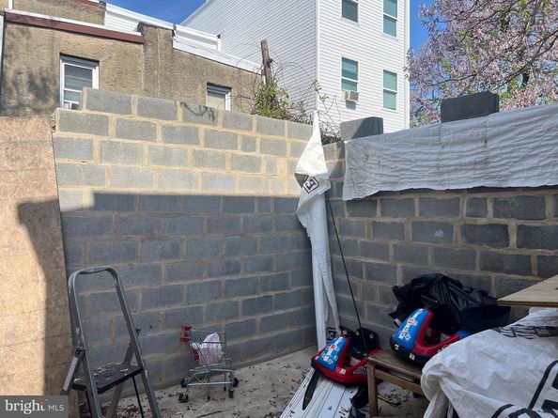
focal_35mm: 26
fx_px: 419
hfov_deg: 67.3
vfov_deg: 53.0
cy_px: 209
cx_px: 279
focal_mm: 5.7
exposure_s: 1/2841
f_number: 1.5
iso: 50
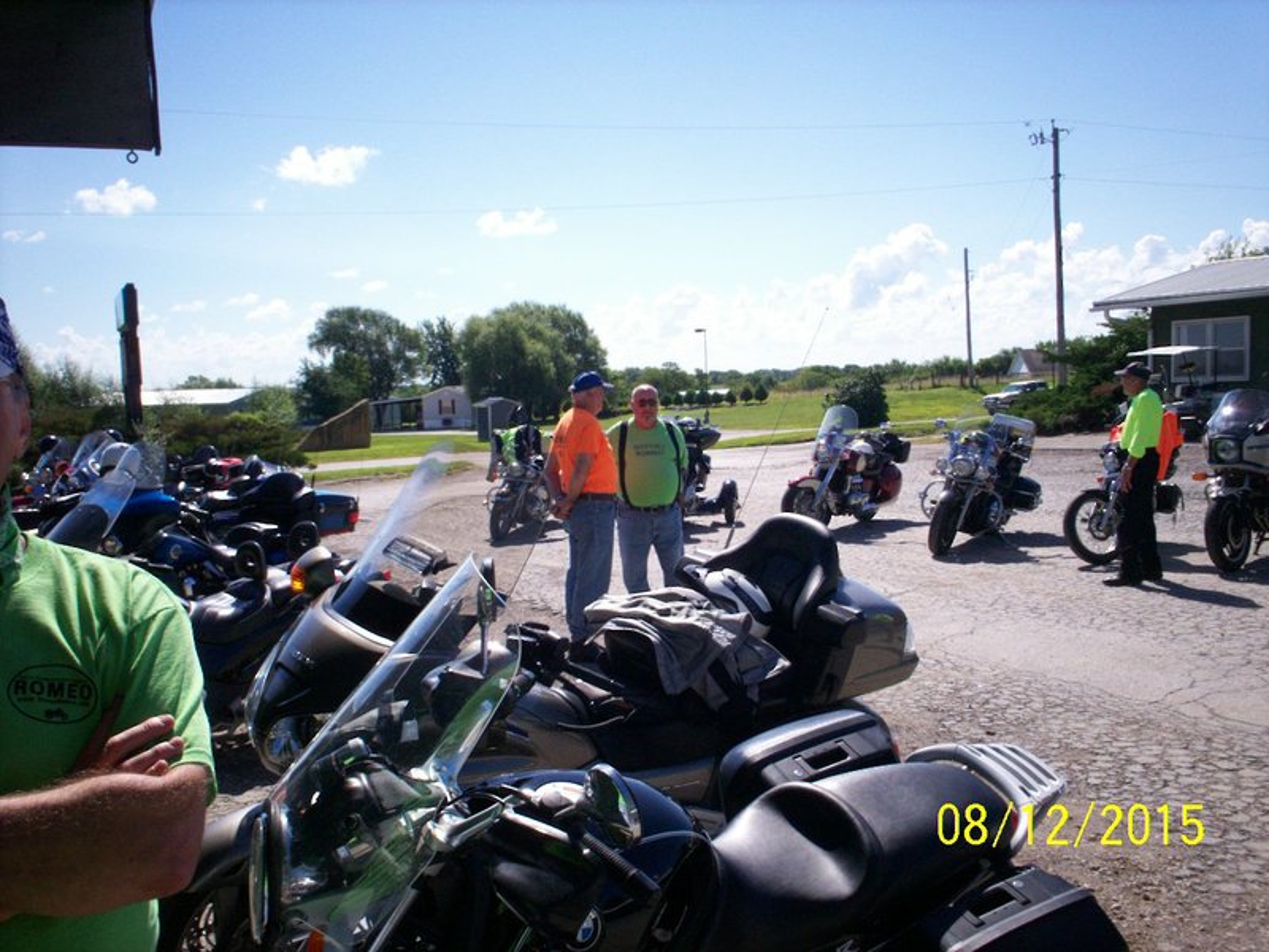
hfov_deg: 51.4
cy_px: 476
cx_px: 634
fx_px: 1320
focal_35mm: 36
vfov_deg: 39.7
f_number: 4.5
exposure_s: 1/777
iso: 100
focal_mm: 6
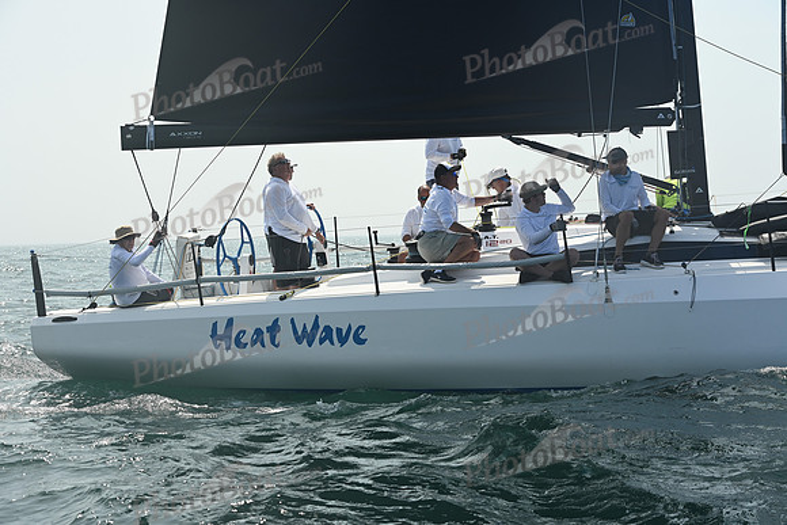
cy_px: 262
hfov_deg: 27.0
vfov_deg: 18.2
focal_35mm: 75
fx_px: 1640
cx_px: 394
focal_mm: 75
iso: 320
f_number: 7.1
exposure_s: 1/1250
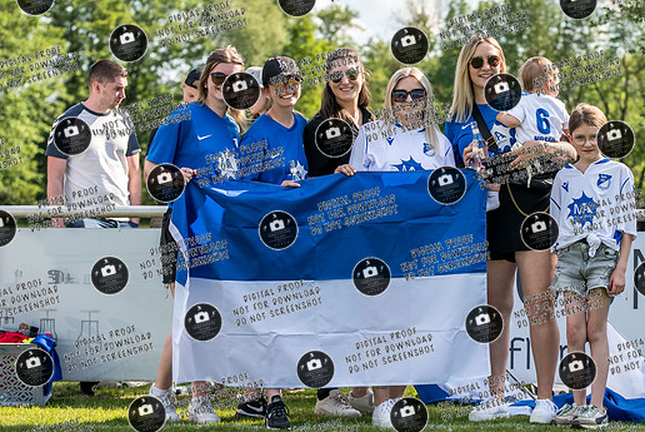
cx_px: 427
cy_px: 144
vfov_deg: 13.2
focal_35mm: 104
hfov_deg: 19.6
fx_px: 1865
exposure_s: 1/1600
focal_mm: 70
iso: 220
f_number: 3.5
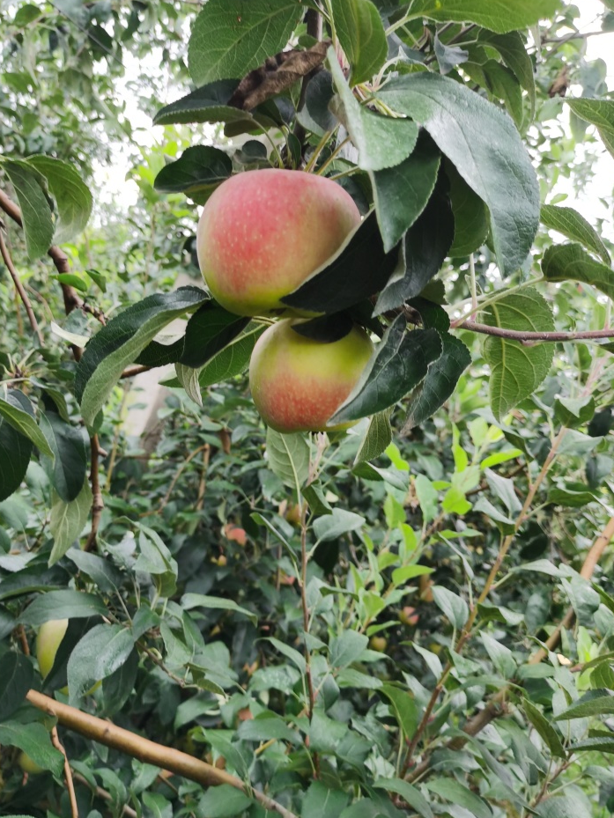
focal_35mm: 31
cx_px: 285
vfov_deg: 58.3
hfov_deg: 45.4
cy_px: 430
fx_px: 733
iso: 100
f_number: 1.8
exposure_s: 1/100
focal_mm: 5.58
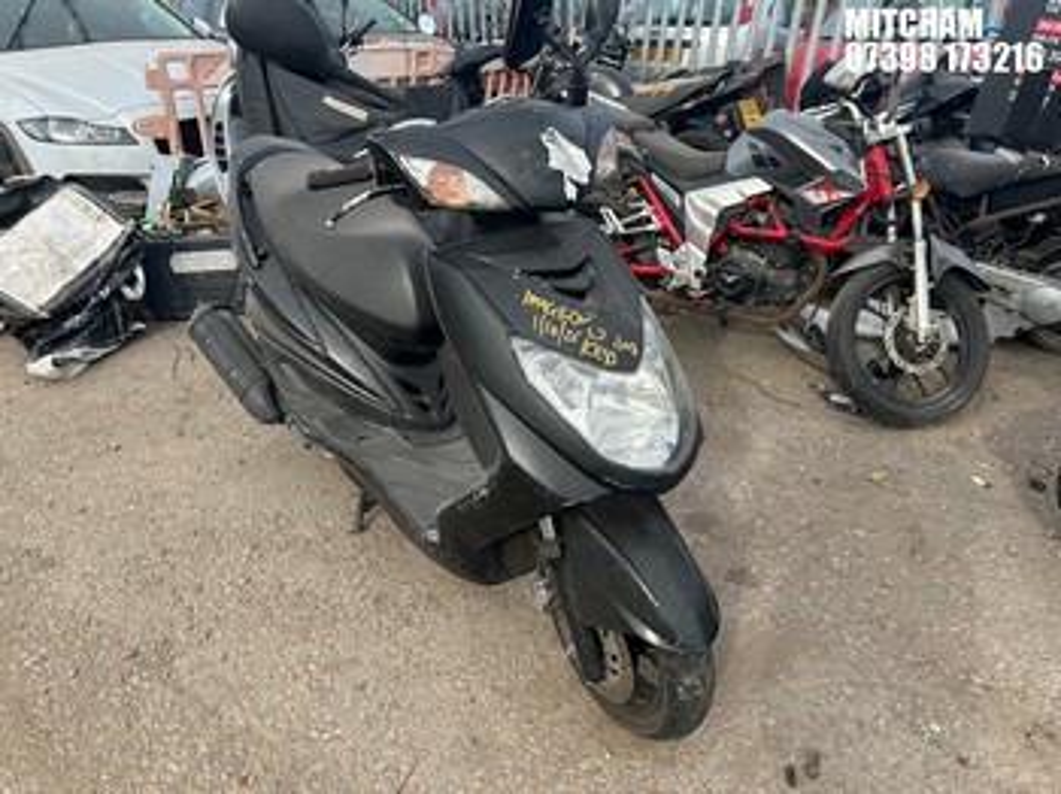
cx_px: 530
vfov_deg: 53.0
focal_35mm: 26
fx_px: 796
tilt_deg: -26.2
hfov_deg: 67.3
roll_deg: -0.4
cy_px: 397
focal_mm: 5.7
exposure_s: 1/1252
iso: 50
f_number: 1.5
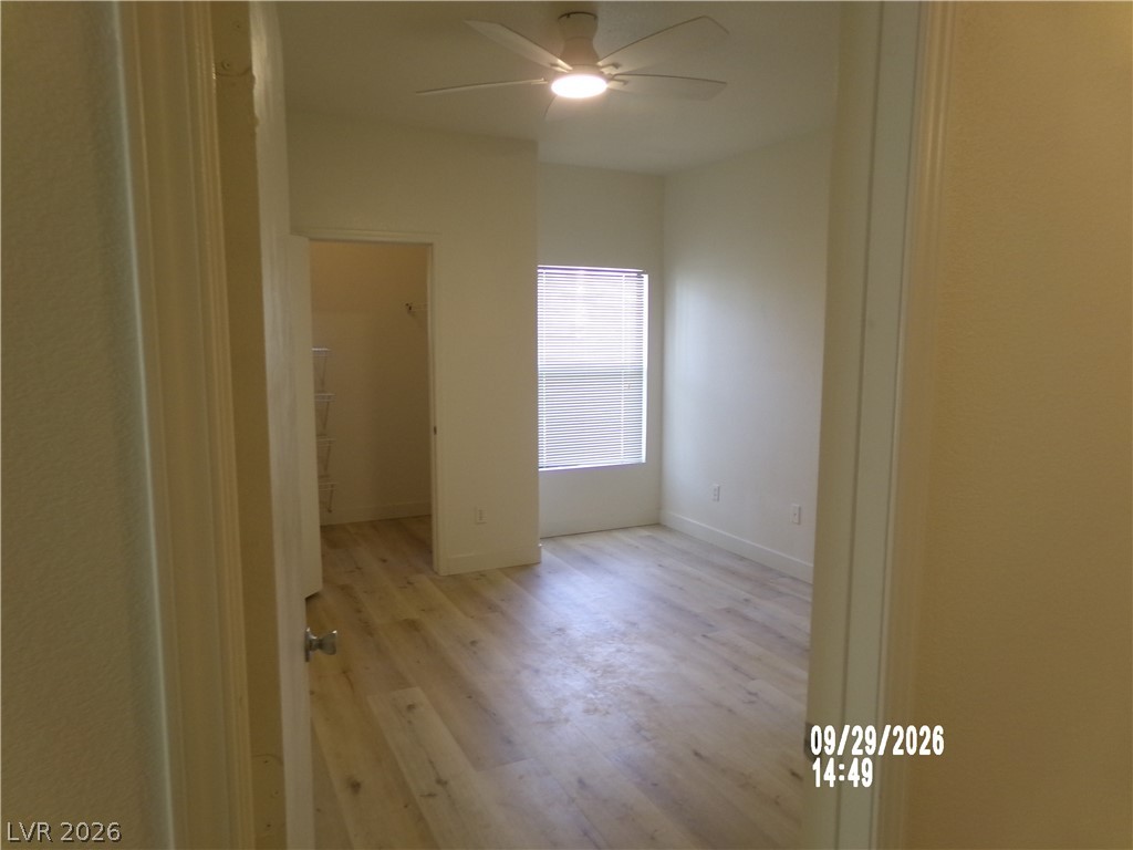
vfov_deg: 56.8
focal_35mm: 24
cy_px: 425
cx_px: 566
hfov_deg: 71.6
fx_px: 786
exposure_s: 1/26
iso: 200
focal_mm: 4.3
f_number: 3.7
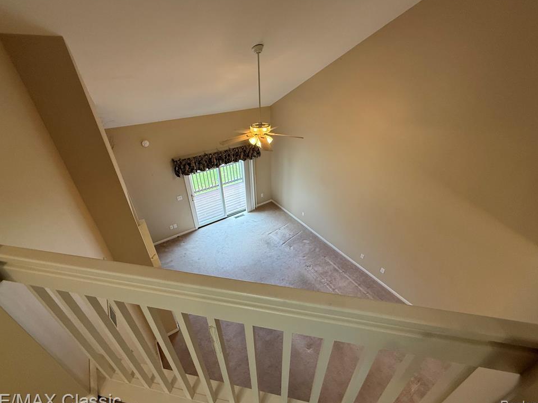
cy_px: 198
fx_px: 233
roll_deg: +0.1
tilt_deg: -31.3
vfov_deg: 81.7
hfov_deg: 98.2
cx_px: 270
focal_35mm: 15
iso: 160
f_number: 2.2
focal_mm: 2.22
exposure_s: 1/120
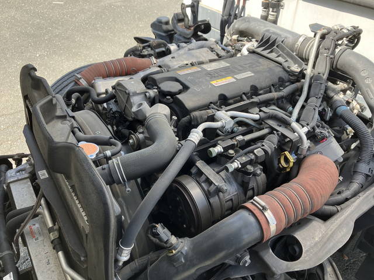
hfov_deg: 63.4
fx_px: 303
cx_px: 187
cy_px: 140
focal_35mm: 28
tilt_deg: -34.3
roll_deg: -2.6
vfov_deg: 49.7
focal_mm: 3.99
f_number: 1.8
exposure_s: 1/296
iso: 32
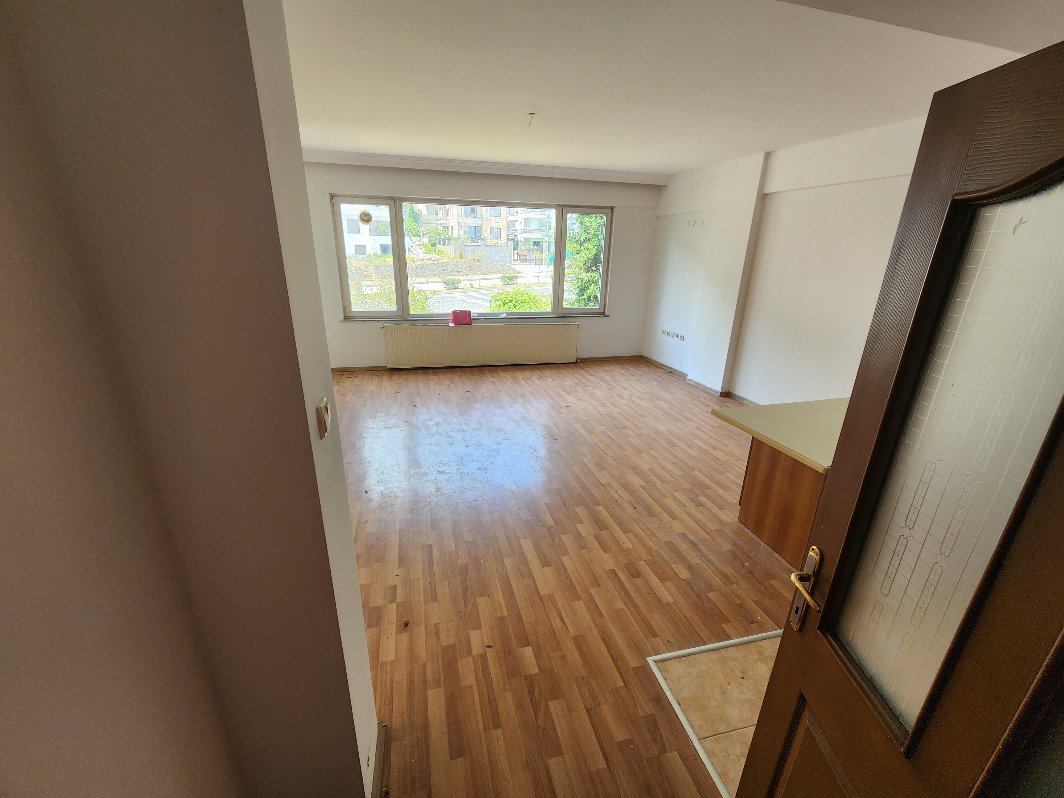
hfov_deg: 106.2
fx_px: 400
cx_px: 532
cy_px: 399
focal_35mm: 13
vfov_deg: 89.9
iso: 100
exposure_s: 1/100
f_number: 2.2
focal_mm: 2.2
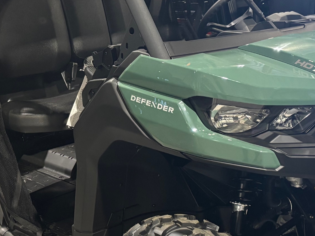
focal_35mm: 66
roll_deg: +2.2
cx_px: 121
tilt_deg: -13.9
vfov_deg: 22.2
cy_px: 126
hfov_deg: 29.3
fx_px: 601
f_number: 1.6
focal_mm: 5.96
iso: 500
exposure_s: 1/48
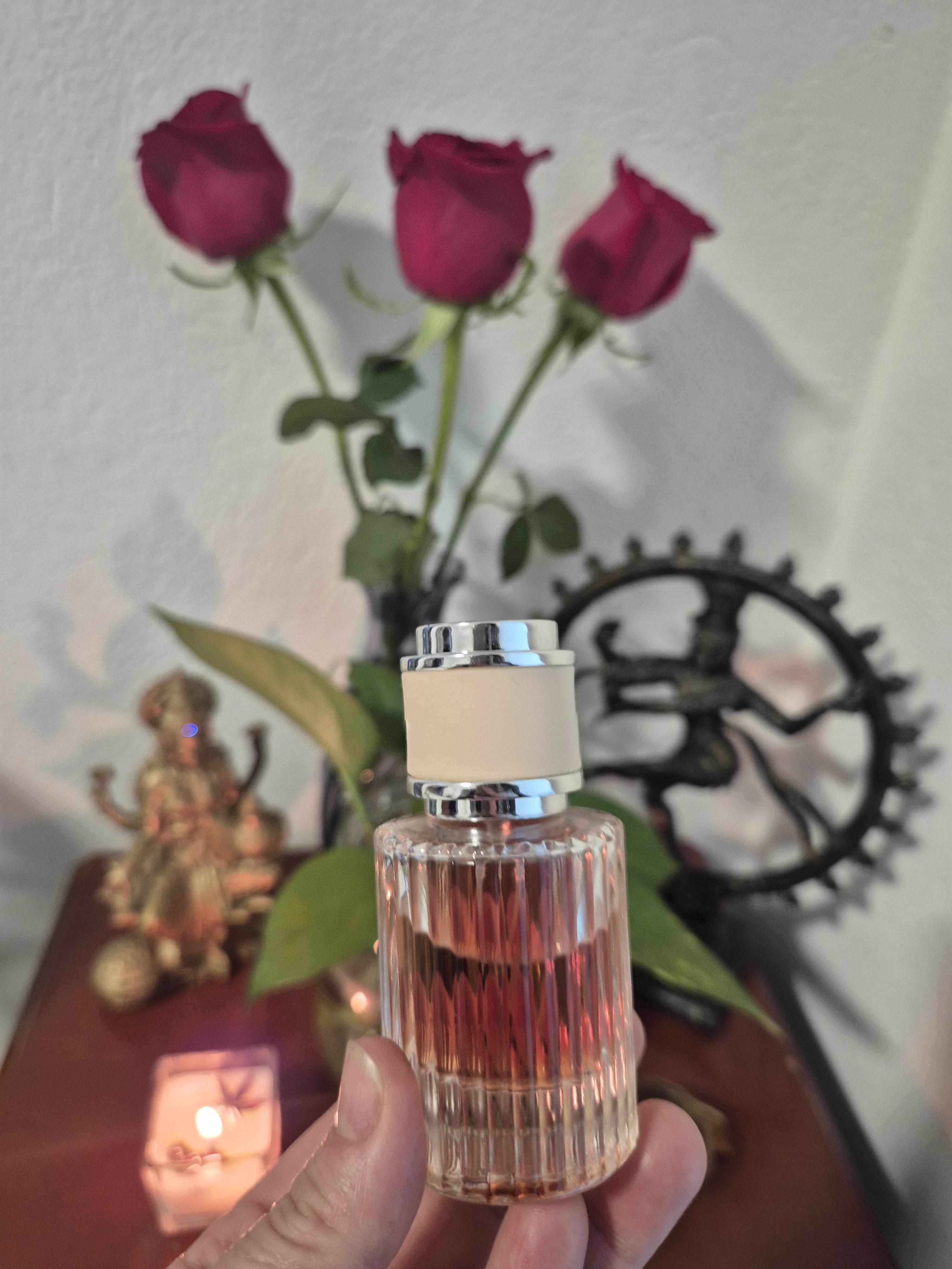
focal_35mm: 23
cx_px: 476
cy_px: 634
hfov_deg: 58.9
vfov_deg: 73.9
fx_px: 843
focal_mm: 5.4
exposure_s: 1/30
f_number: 1.8
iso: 320
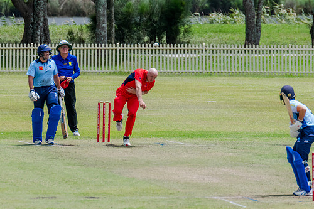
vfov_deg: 1.9
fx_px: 6365
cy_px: 118
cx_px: 157
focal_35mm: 730
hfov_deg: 2.8
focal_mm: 600
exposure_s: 1/1000
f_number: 10
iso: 800
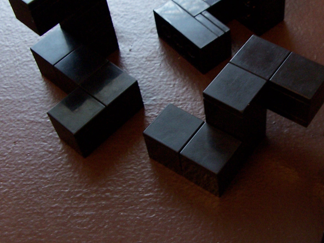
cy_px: 92
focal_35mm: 56
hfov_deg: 33.6
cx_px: 246
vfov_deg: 26.0
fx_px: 524
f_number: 2.8
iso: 140
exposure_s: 1/8
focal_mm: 6
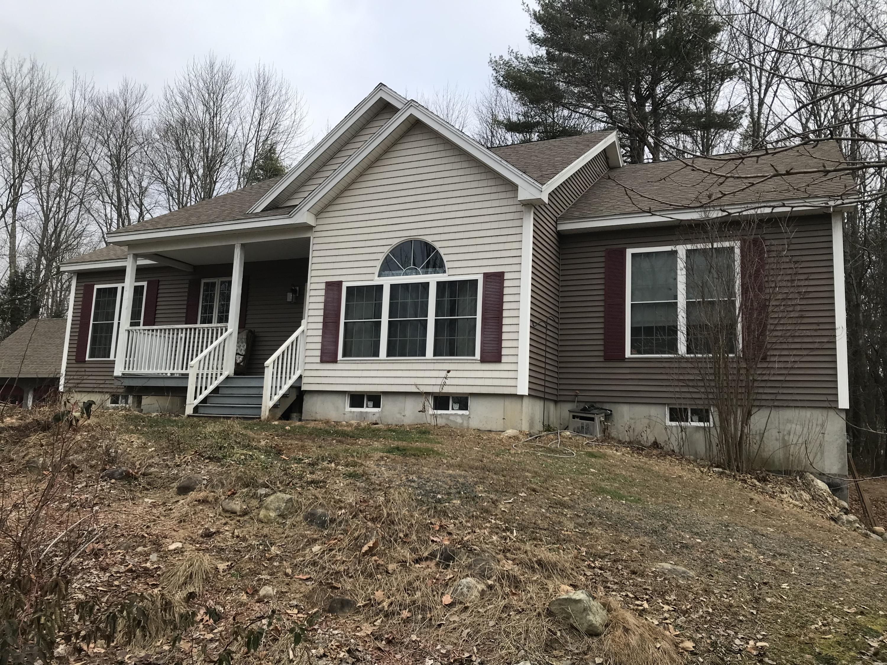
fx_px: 717
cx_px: 444
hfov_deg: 63.4
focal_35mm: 28
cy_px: 332
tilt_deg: +8.3
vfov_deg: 49.7
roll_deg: -1.9
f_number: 1.8
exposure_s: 1/674
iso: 20
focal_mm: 3.99
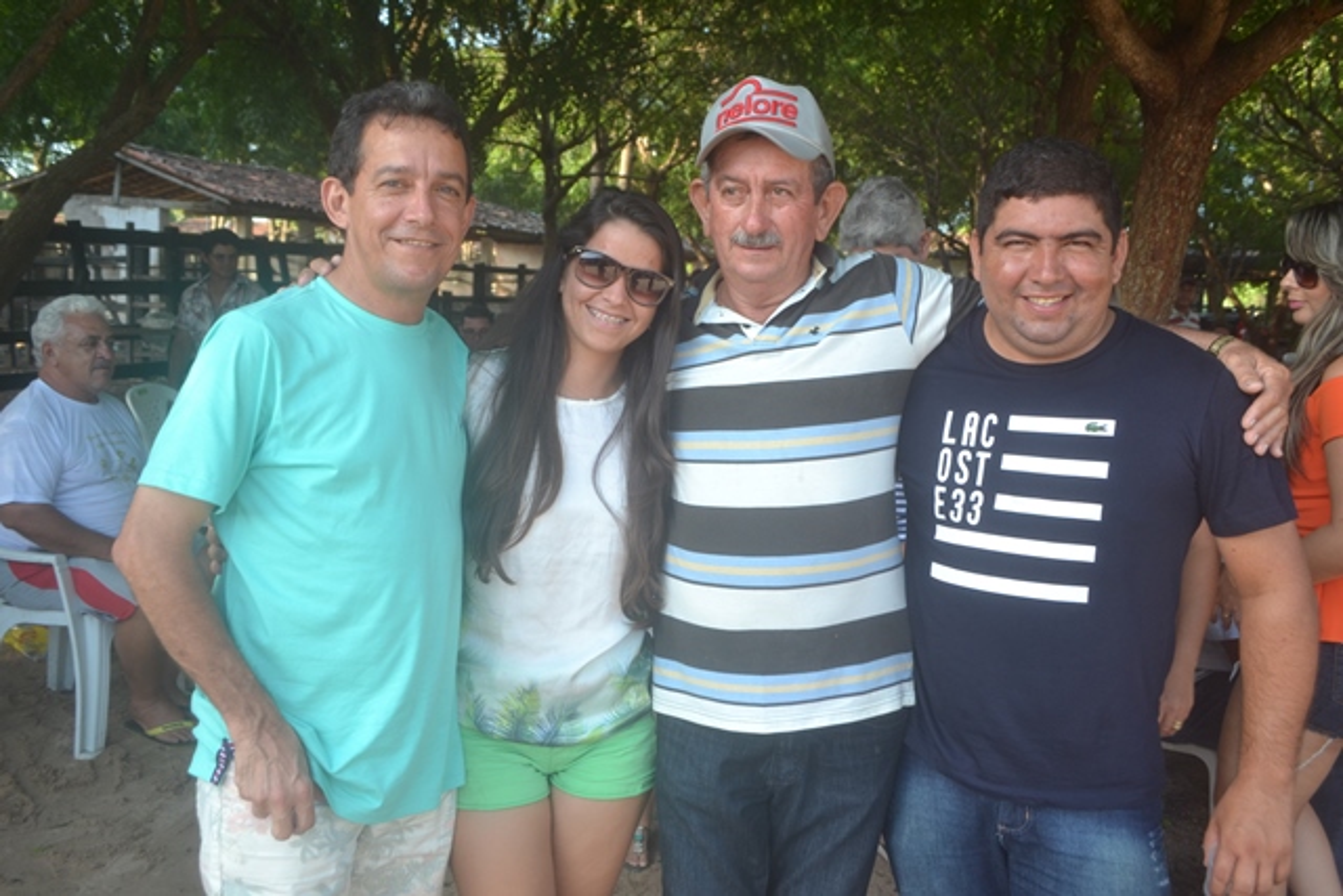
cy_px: 448
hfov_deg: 61.9
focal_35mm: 30
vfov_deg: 43.6
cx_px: 672
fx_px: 1119
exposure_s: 1/125
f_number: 5.6
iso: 280
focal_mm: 20
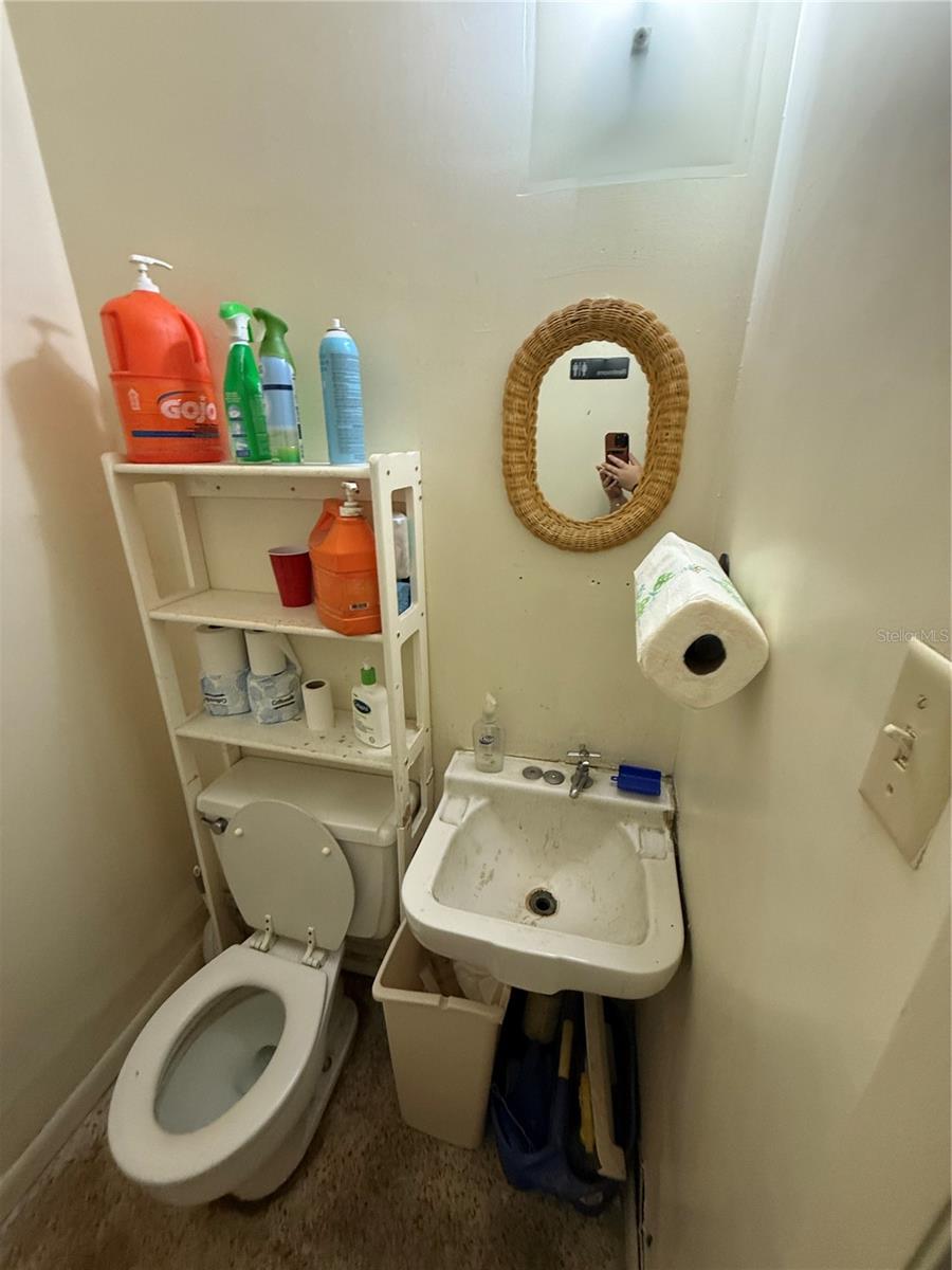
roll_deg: -4.3
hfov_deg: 85.7
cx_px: 476
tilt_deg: -18.7
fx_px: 513
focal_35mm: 14
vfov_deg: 102.1
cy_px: 635
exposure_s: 1/60
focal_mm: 2.22
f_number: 2.2
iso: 320
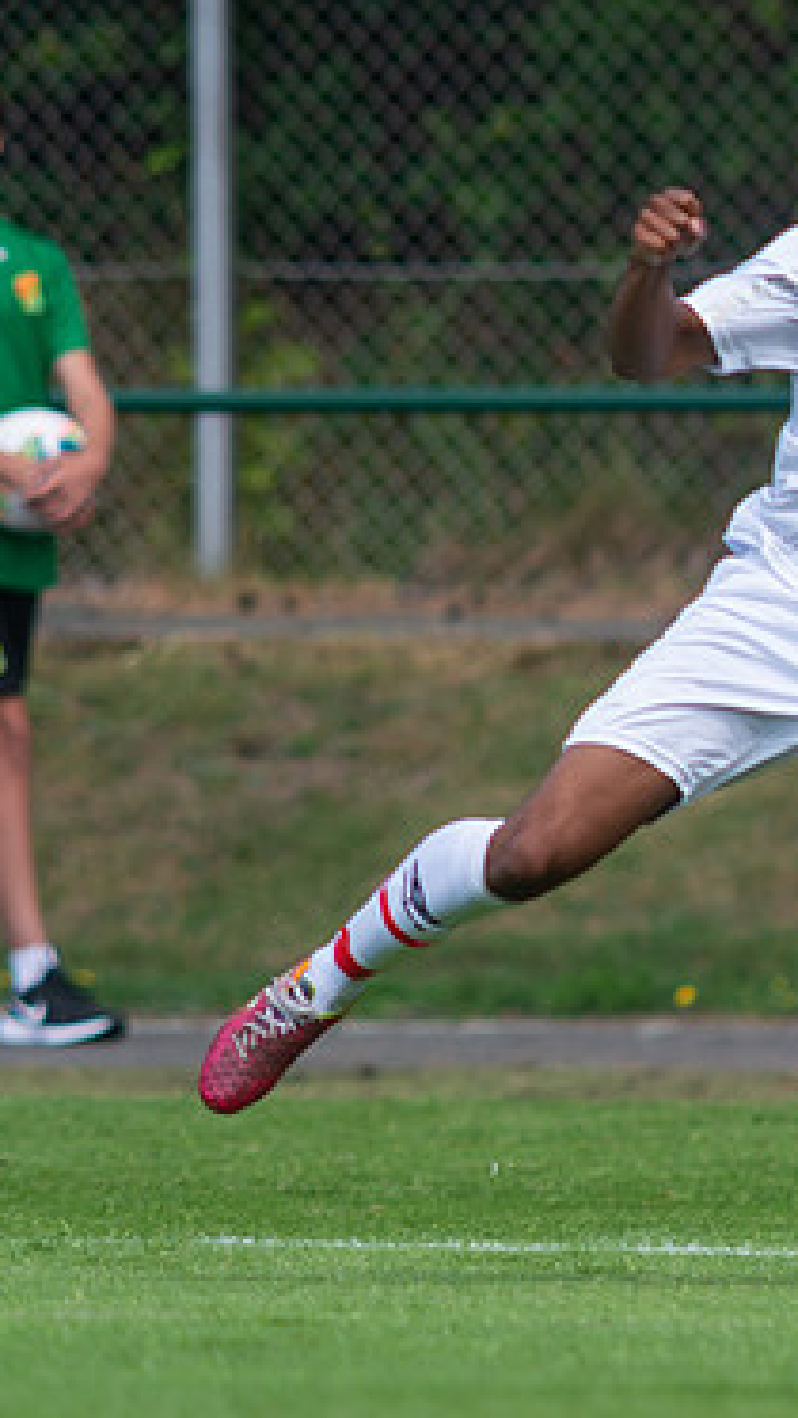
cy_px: 616
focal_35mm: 1049
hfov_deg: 1.2
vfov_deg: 2.1
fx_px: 39434
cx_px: 1017
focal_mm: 420
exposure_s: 1/1250
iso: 280
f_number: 4
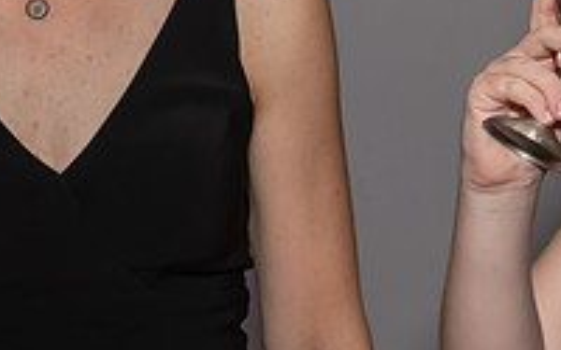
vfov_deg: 7.4
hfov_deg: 11.7
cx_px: 542
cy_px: 76
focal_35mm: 177
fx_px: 2706
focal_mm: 31
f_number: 8
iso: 1000
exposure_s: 1/250
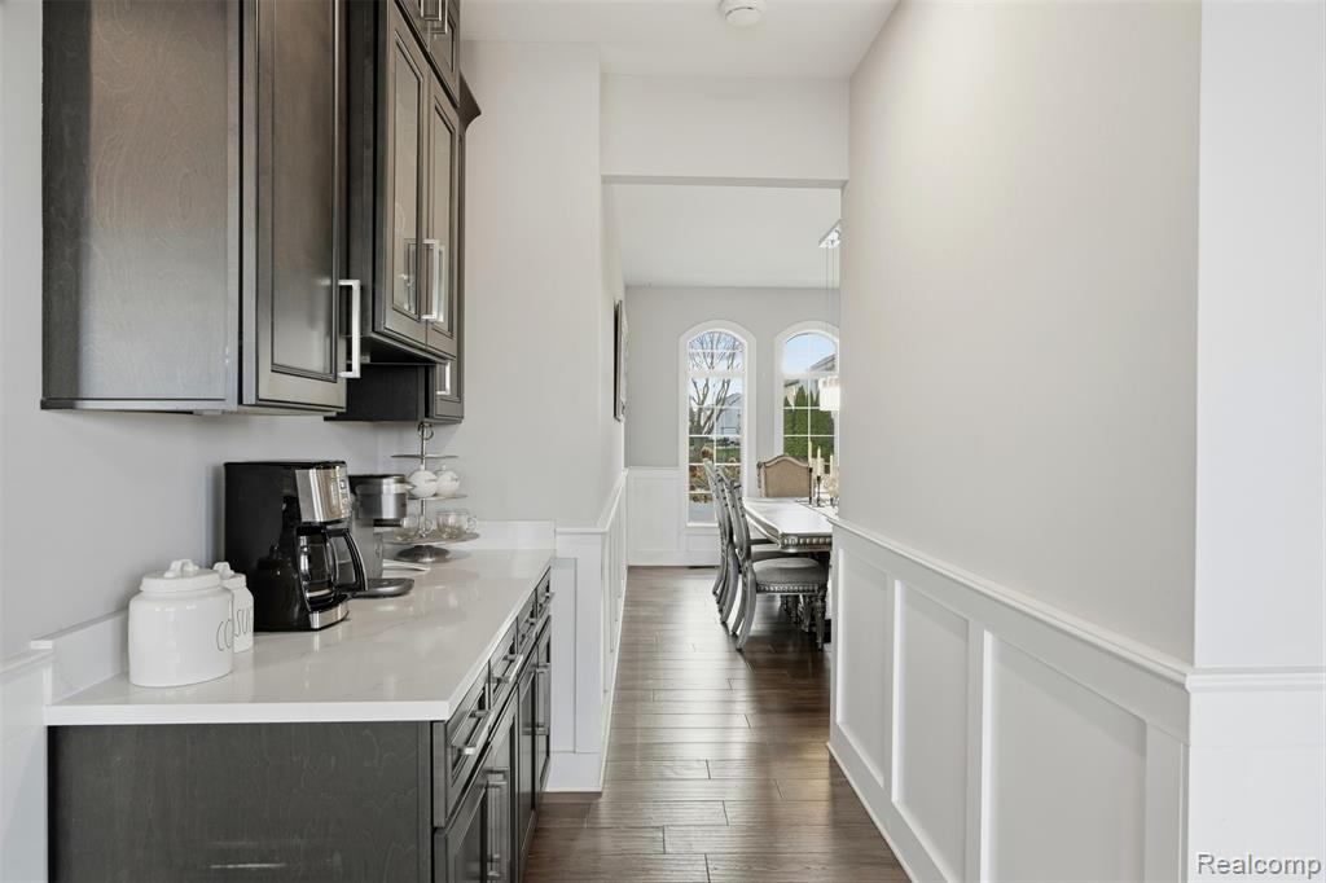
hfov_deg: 76.1
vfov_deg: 55.1
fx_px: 847
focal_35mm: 23
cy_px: 442
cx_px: 663
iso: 250
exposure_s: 1/160
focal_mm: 23
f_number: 8
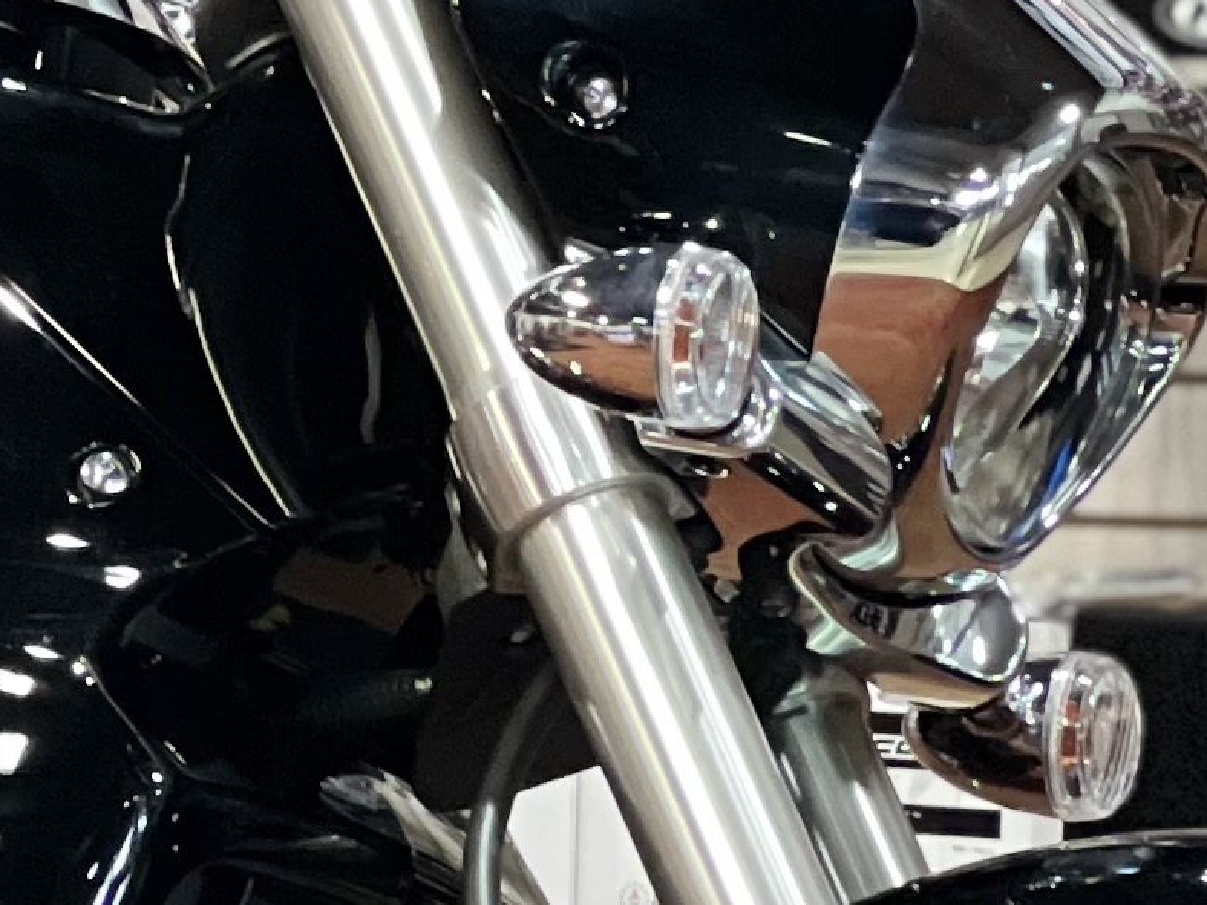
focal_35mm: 394
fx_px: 13738
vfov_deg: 3.8
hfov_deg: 5.0
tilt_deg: -3.0
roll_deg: -0.8
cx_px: -830
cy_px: 617
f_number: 2.8
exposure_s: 1/20
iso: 400
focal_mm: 9
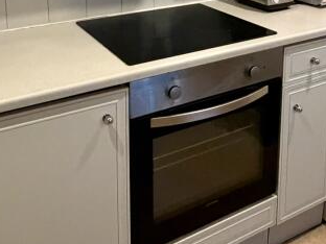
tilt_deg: -9.2
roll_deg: -0.1
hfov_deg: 41.2
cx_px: 178
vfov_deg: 28.4
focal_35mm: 46
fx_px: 433
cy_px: -30
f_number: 2.2
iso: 800
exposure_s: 1/60
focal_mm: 2.22
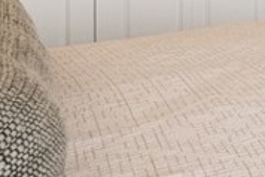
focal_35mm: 92
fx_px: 678
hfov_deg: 17.7
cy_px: -133
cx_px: 478
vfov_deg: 13.5
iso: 800
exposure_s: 1/40
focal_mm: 16
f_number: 9
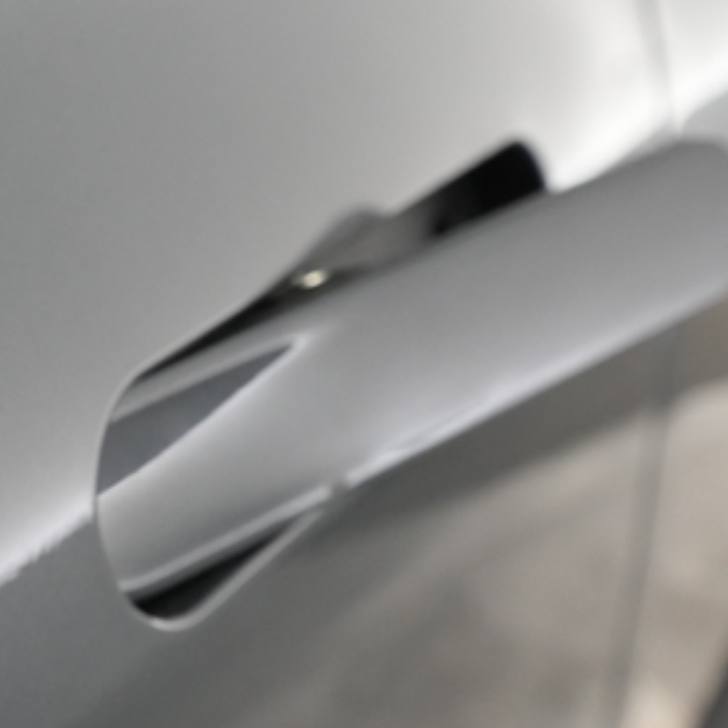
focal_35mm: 55
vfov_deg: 31.1
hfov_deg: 28.8
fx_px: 1309
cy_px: 409
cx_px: -29
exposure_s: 1/100
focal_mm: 28
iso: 5000
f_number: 5.6
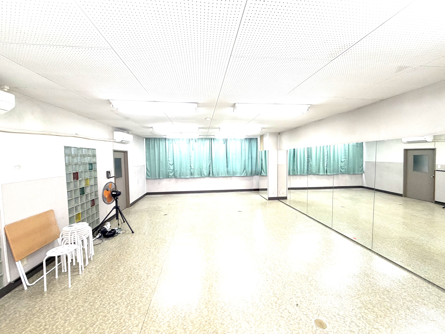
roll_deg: +0.9
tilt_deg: -3.6
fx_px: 180
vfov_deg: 85.7
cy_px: 167
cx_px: 222
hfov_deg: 102.1
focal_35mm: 14
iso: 200
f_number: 2.2
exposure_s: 1/120
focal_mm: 2.22
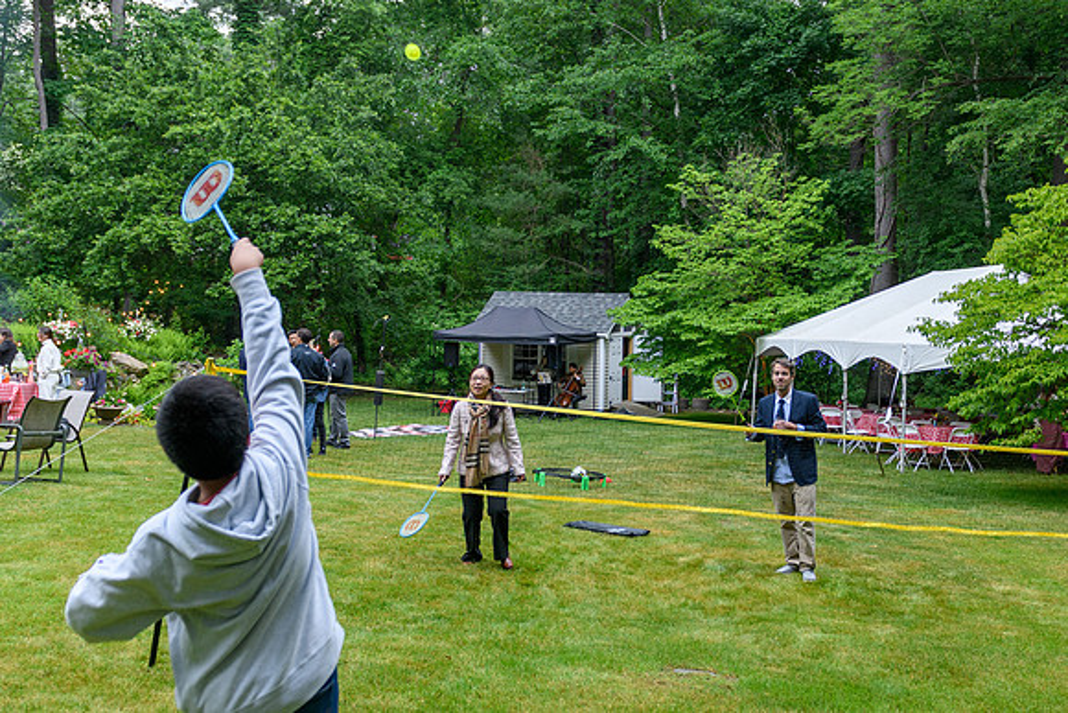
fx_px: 1293
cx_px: 678
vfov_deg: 30.8
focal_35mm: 44
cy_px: 326
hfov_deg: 44.4
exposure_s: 1/200
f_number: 3.5
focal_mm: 24
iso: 200
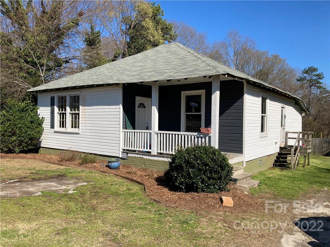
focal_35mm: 28
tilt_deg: -0.5
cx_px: 165
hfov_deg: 63.4
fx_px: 267
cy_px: 124
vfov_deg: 49.7
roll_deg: -0.8
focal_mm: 3.99
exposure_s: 1/2558
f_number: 1.8
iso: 25
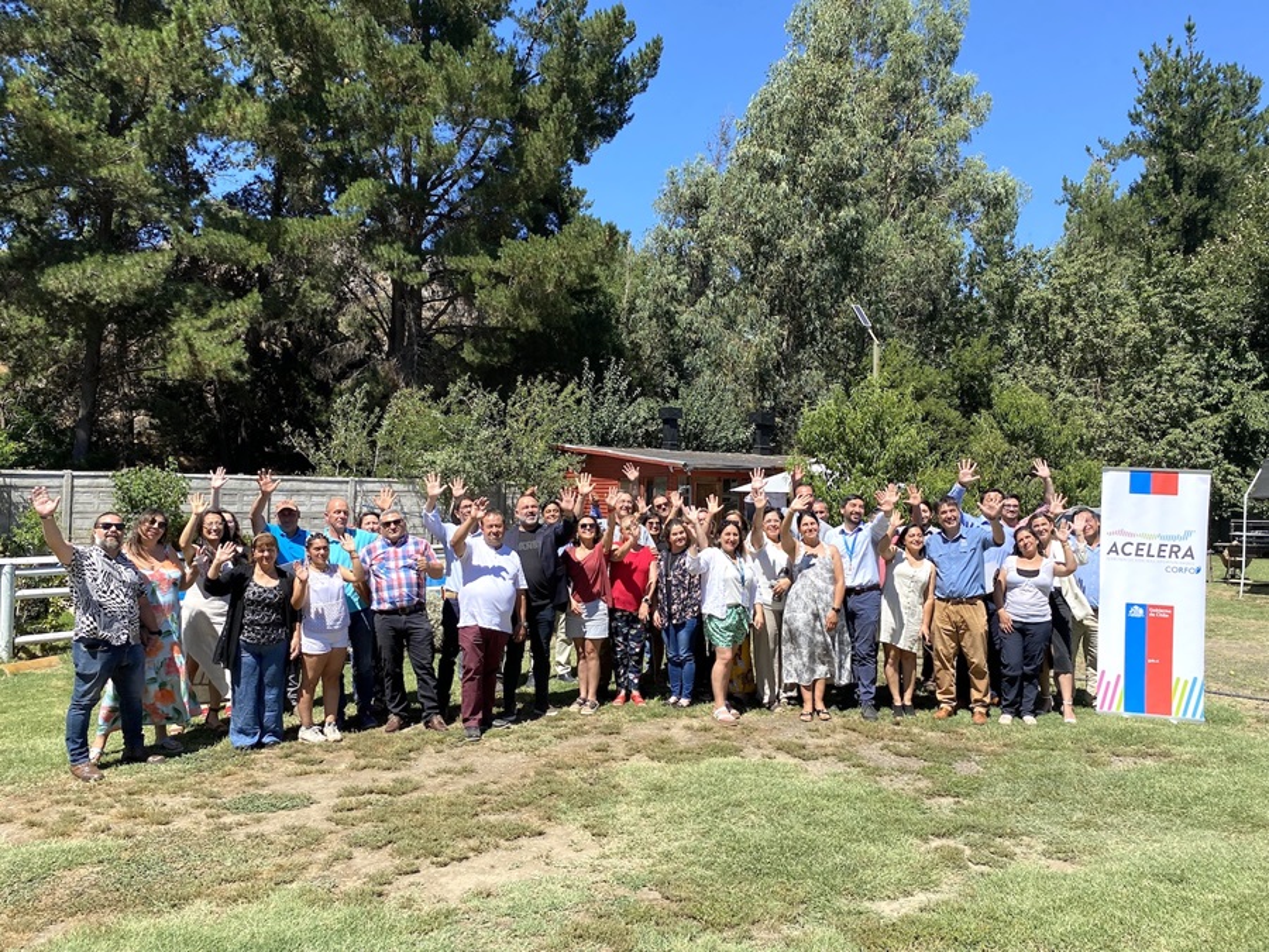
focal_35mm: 26
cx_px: 634
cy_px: 476
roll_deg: -1.0
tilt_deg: +0.7
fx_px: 953
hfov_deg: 67.3
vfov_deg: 53.1
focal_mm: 4.25
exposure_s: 1/1866
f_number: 1.8
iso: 32
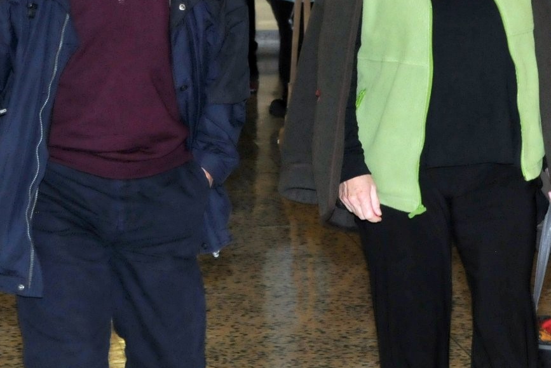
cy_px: 61
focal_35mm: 144
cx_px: 254
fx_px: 2205
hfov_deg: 14.2
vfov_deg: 9.5
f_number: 7.1
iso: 800
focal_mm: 52
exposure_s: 1/60
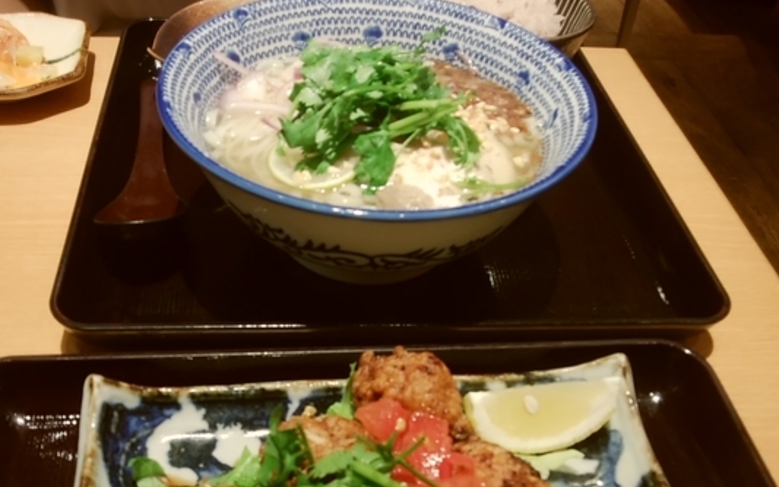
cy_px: 417
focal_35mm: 35
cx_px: 332
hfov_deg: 55.1
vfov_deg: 34.7
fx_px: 743
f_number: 2
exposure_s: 1/24
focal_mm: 3
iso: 32
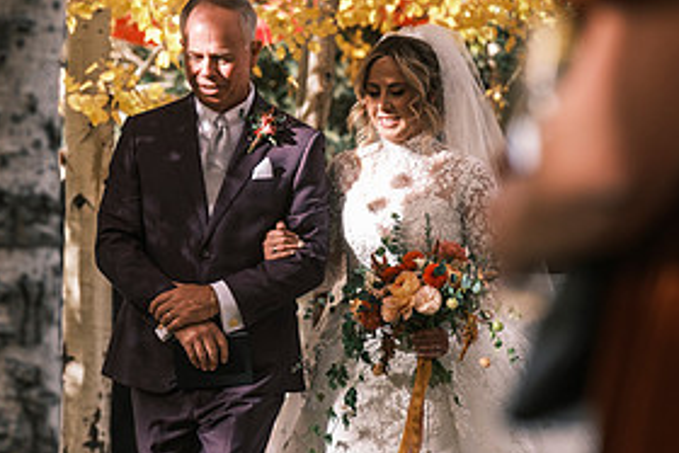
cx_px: 281
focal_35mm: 435
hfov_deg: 4.7
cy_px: 236
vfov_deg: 3.2
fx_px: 8208
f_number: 4
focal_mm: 140
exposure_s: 1/500
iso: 400
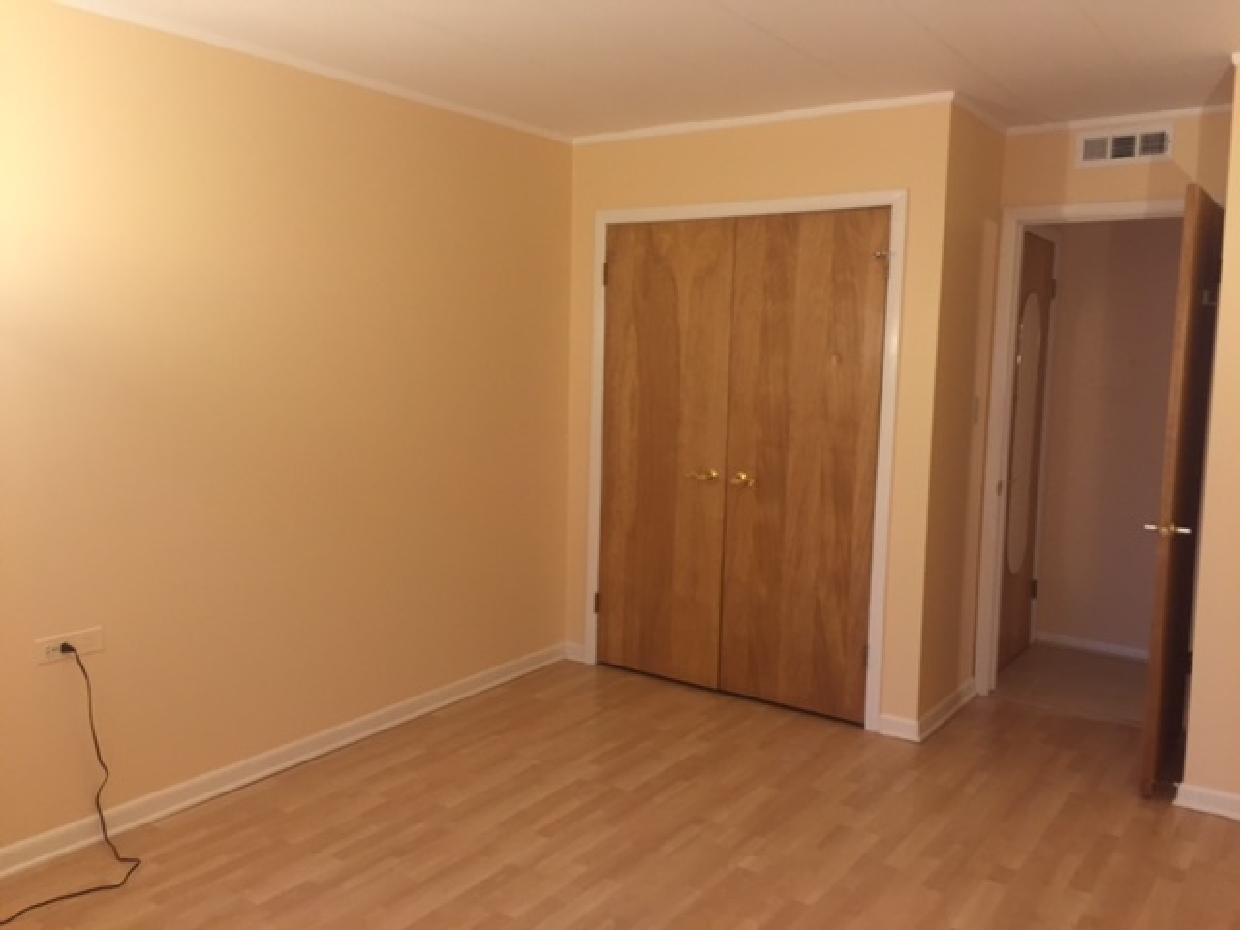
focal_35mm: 29
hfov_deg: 61.7
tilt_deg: -6.5
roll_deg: -1.1
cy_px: 465
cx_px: 620
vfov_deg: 48.2
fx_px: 1039
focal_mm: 4.15
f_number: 2.2
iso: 80
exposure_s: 1/30
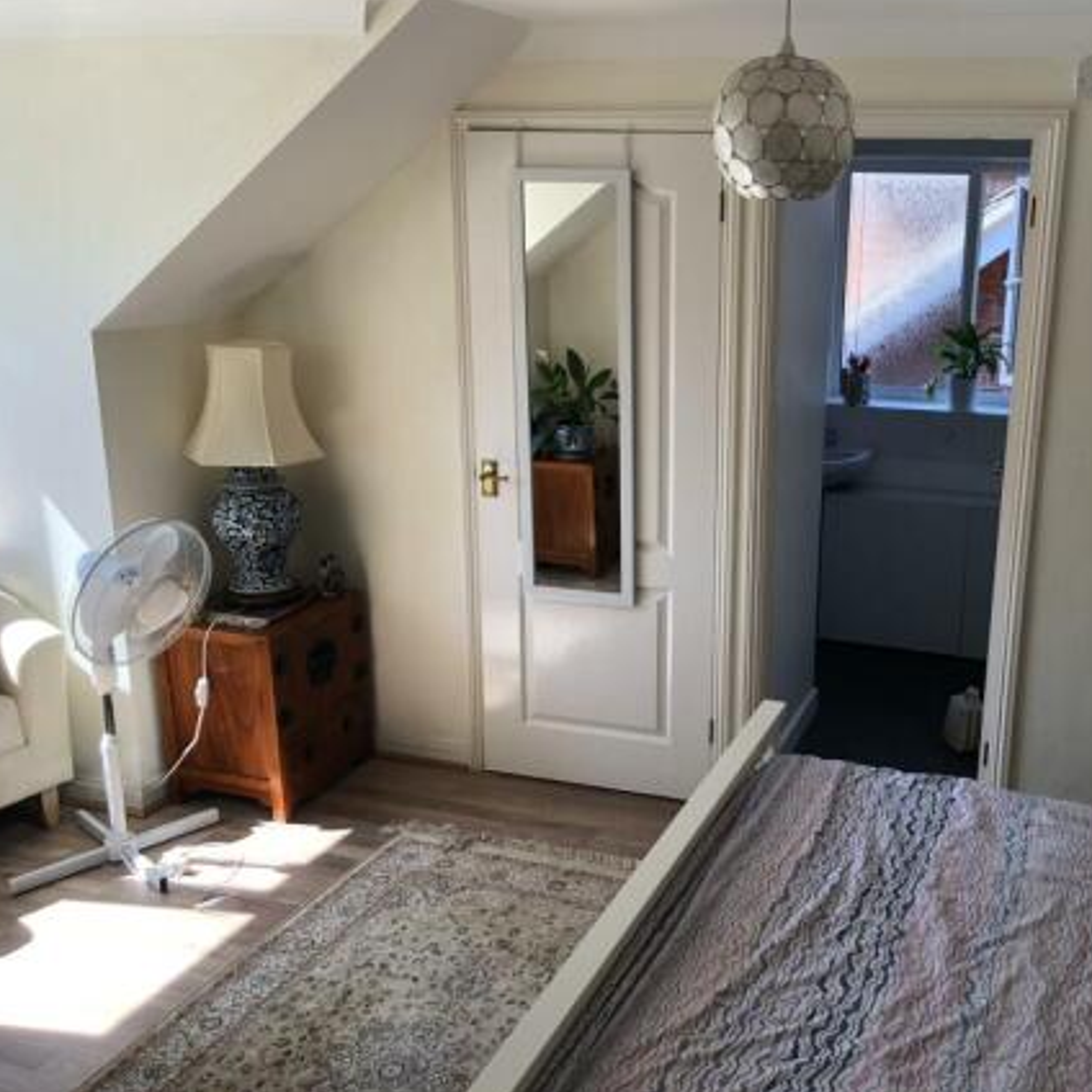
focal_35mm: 34
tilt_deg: -15.1
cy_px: 537
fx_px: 1213
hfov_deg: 47.7
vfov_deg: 48.4
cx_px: 728
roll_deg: -1.2
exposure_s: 1/120
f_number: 1.8
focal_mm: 4
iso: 32
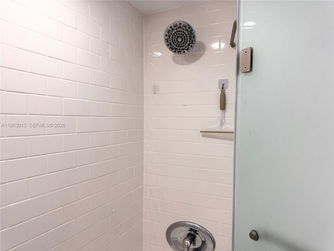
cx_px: 167
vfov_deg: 56.8
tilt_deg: -2.5
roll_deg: -0.6
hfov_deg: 71.6
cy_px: 126
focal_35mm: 24
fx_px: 232
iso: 125
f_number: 1.78
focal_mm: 6.76
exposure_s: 1/120
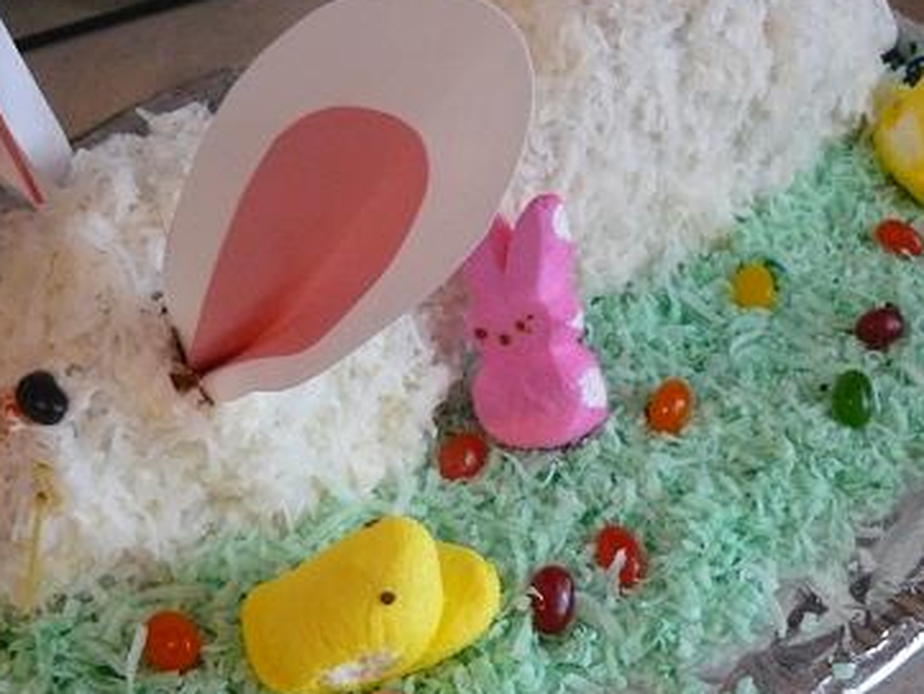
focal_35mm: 46
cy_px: 287
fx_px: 1228
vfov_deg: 31.5
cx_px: 439
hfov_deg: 41.2
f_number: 2.8
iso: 400
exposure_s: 1/15
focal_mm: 6
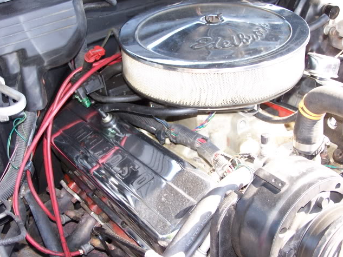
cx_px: 172
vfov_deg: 25.7
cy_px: 130
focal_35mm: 57
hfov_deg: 33.8
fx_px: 565
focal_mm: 9.3
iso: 140
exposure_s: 1/60
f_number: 3.1
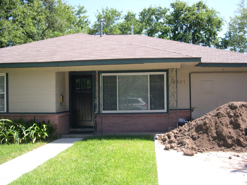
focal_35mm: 38
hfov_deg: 49.0
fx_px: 271
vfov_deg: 37.7
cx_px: 124
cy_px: 92
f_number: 2.8
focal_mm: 8
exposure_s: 1/573
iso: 100
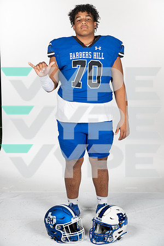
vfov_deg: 31.0
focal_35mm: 65
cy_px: 123
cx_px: 82
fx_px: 444
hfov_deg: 20.9
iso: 250
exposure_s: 1/400
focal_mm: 65
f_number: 7.1
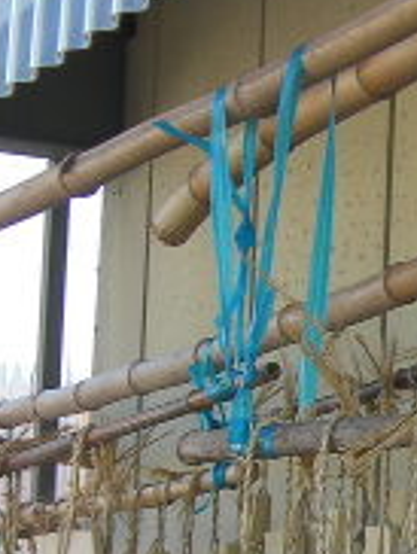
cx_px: 578
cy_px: 539
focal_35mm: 158
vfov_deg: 12.4
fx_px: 2532
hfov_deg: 9.2
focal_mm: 8
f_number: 3.5
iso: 50
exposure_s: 1/77.6
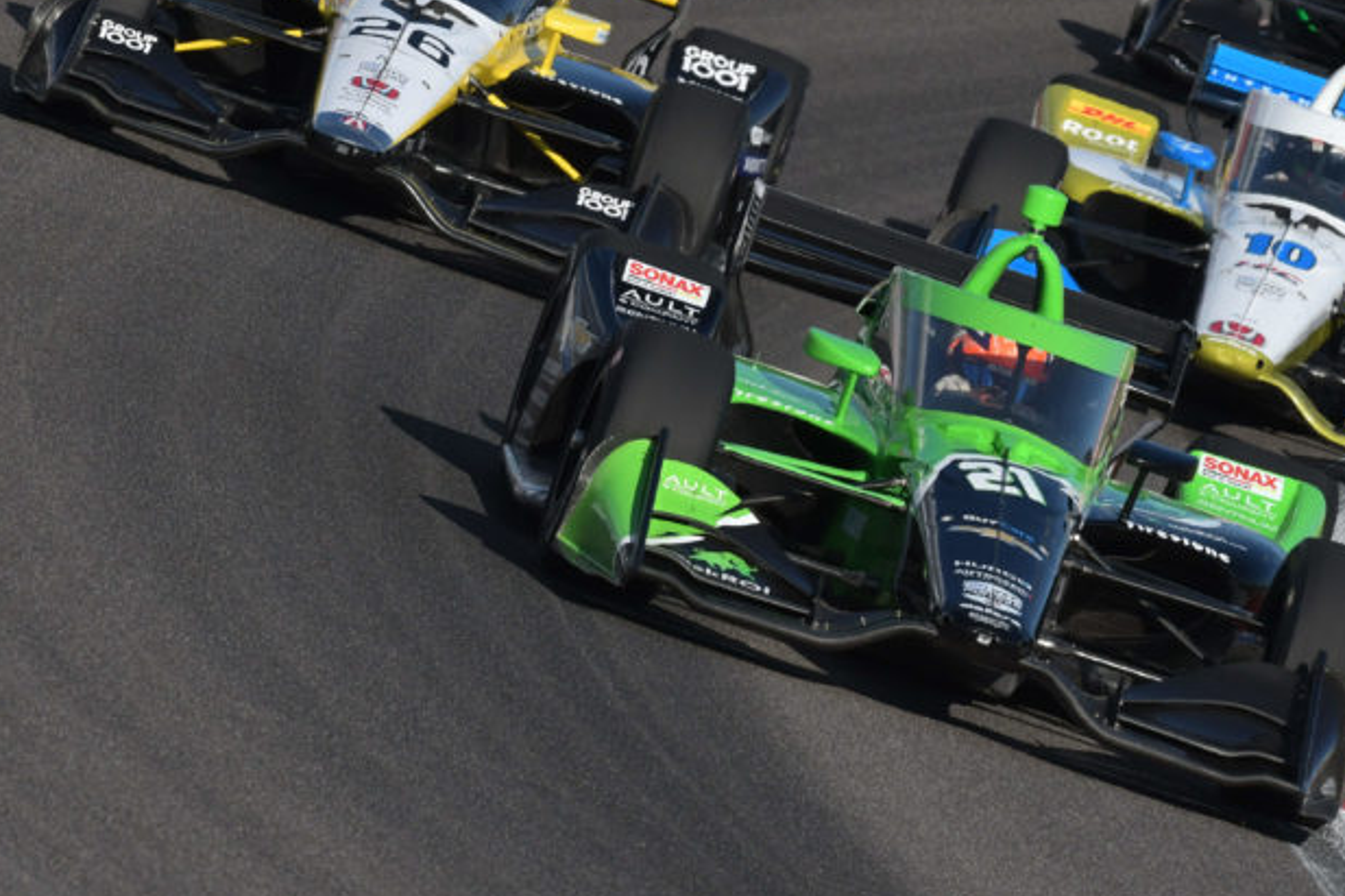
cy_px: 380
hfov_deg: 2.8
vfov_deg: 1.8
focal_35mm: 747
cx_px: 802
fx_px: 27900
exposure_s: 1/2500
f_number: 11
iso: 1000
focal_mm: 300
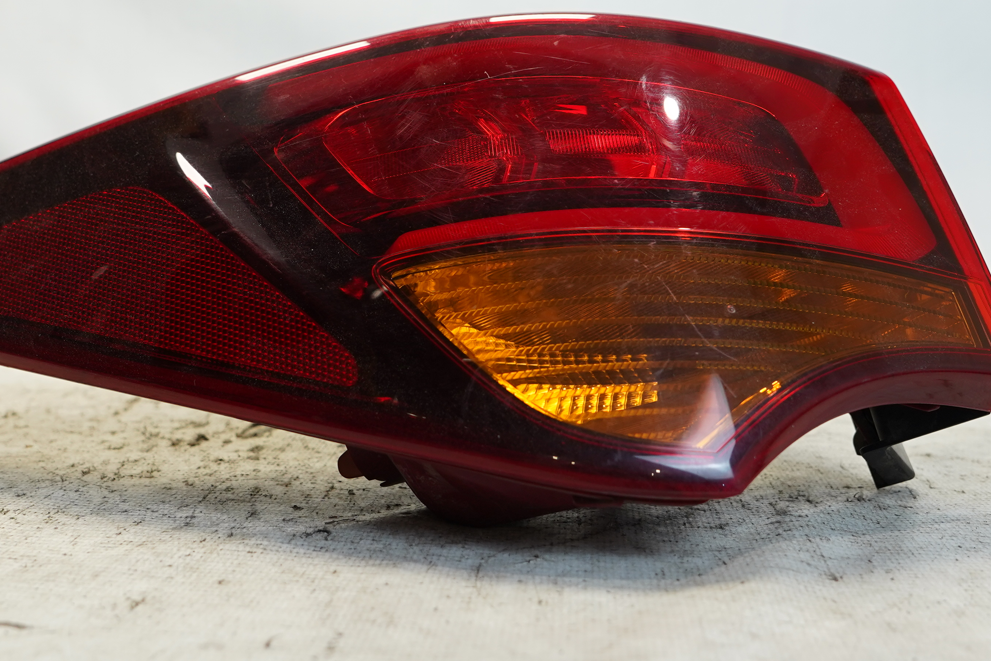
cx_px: 420
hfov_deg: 41.0
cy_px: 273
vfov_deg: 28.0
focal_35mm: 48
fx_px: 1321
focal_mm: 22
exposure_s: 1/160
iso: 640
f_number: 4
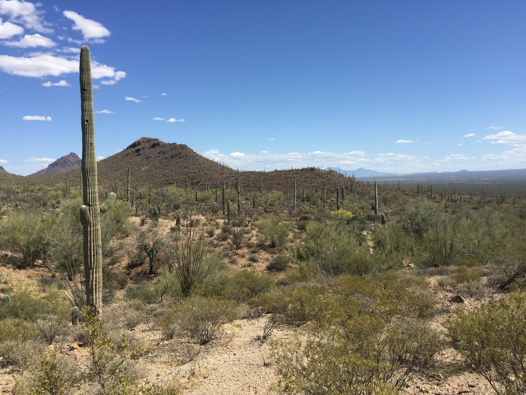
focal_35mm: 29
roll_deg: +0.0
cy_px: 198
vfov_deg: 48.2
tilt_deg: -3.5
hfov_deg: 61.7
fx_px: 441
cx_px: 263
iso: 32
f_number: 2.2
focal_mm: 4.15
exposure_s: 1/2639
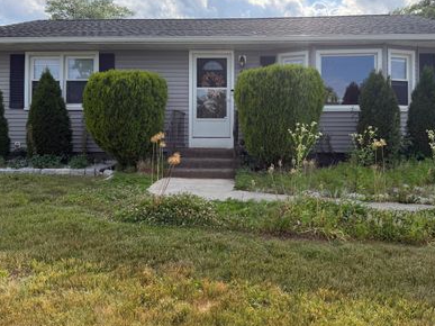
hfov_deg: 58.2
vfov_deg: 45.1
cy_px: 128
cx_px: 242
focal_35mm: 31
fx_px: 389
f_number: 1.78
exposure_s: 1/3953
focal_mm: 6.76
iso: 100
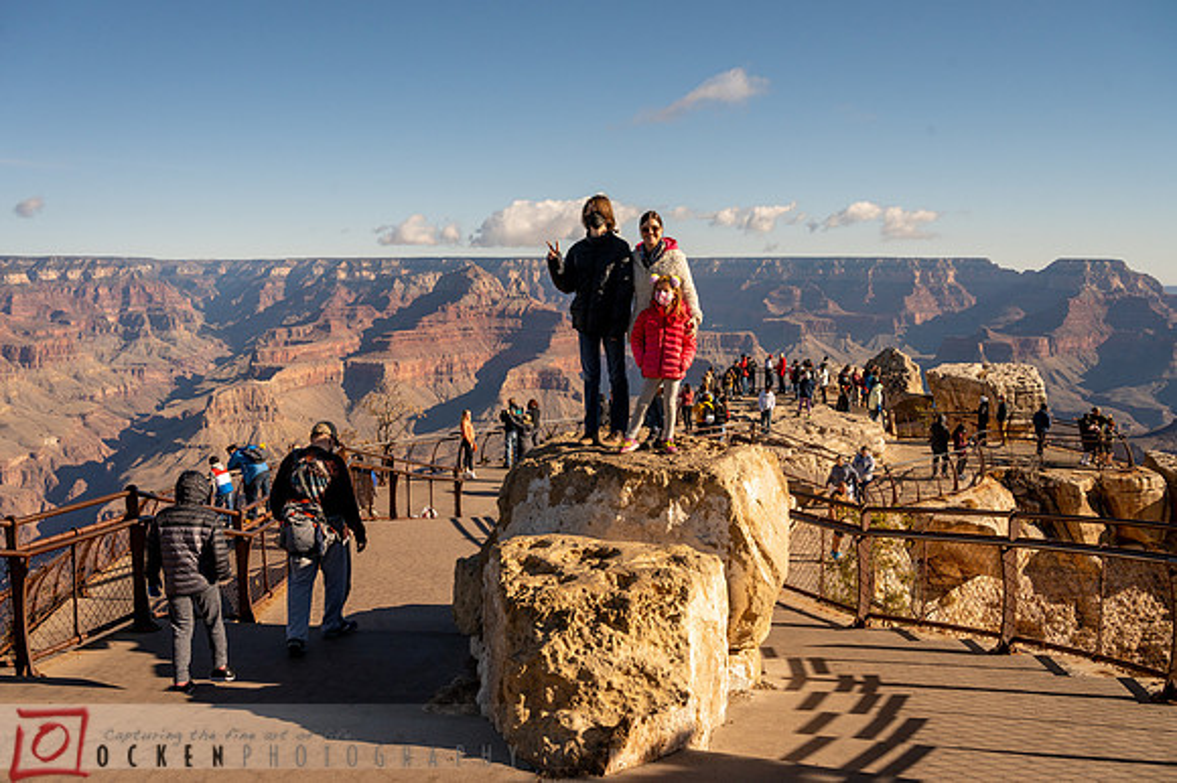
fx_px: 1025
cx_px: 588
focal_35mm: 31
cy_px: 392
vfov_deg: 41.8
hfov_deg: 59.7
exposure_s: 1/1600
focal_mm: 31
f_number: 8
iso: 400
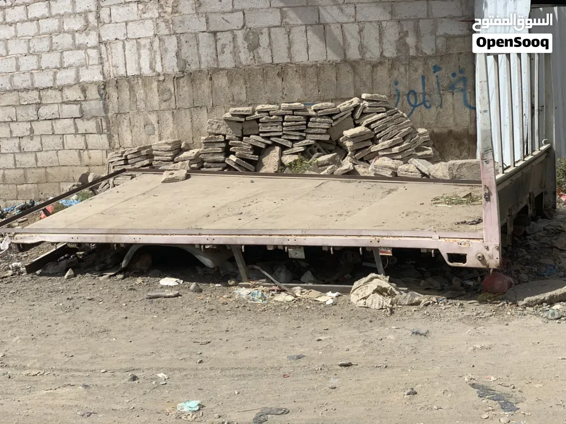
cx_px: 283
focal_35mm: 52
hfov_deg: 36.8
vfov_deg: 28.0
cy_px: 212
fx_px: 850
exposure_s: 1/1712
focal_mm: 6
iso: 16
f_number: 2.4
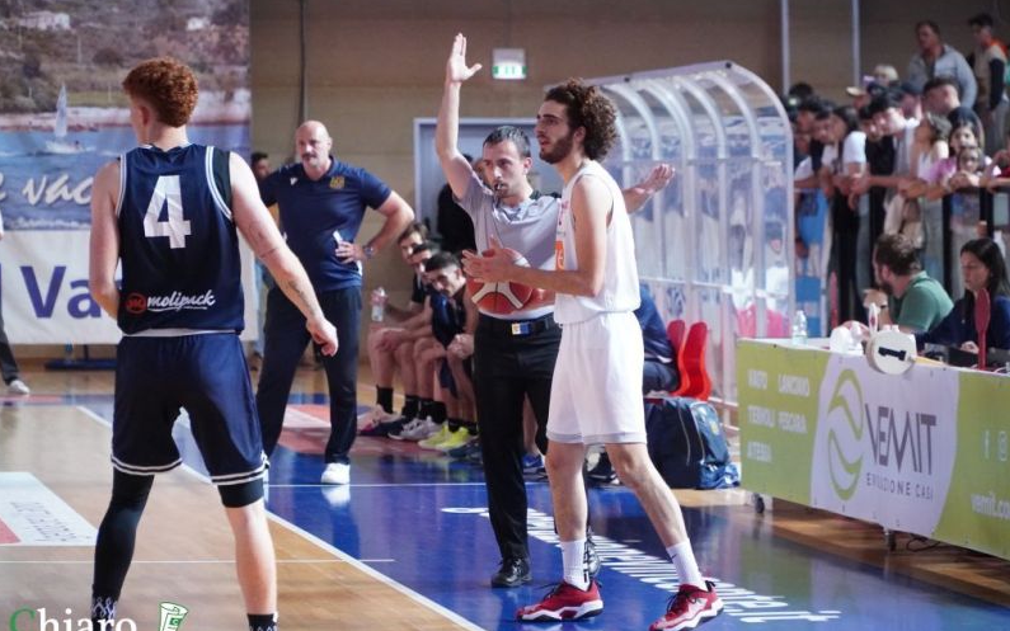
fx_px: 4364
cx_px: 503
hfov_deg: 13.2
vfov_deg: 8.3
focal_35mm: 159
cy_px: 324
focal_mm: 103
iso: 5000
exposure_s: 1/640
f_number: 4
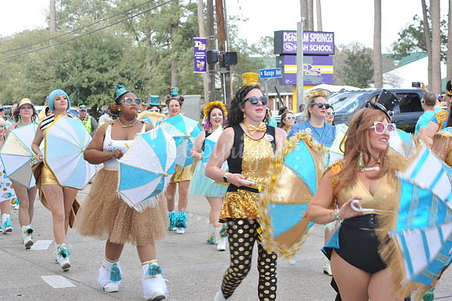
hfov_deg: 25.4
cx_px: 226
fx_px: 1004
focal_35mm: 80
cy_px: 150
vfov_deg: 17.0
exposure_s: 1/80
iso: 250
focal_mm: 80
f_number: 9
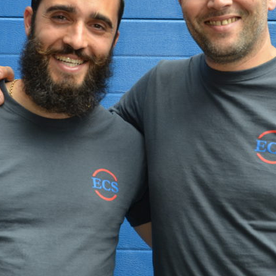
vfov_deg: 19.9
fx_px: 785
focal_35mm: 87
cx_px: 152
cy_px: 88
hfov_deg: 19.9
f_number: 5
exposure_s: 1/100
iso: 200
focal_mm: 28
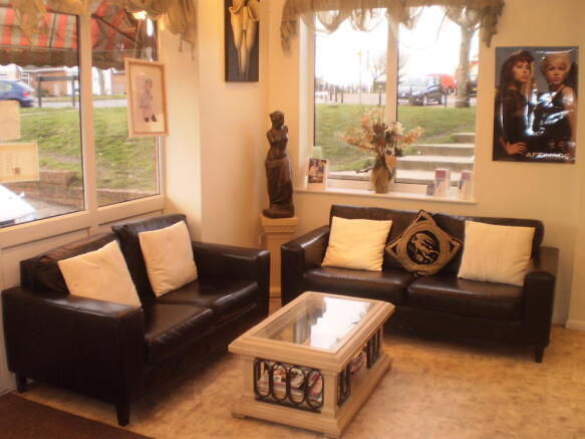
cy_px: 220
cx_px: 292
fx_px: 608
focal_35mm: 36
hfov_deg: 51.4
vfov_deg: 39.6
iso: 125
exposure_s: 1/30
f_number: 3.1
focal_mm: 6.3
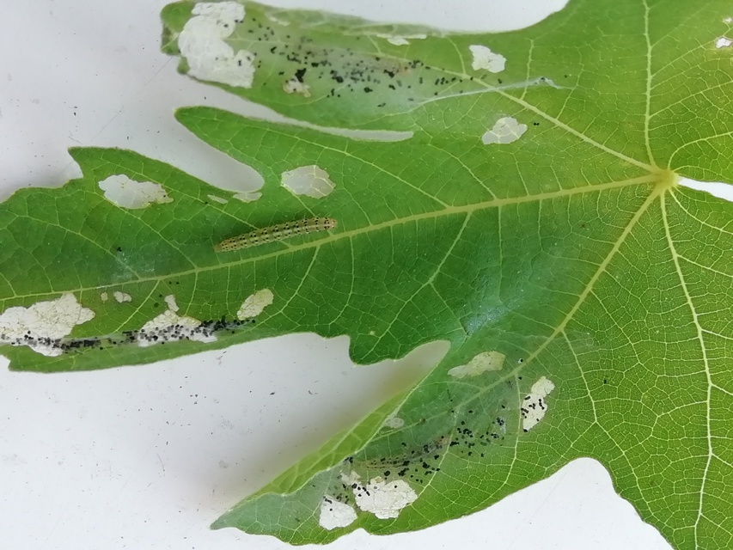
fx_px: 974
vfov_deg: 31.5
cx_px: 366
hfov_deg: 41.2
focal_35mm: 46
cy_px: 275
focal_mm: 3.46
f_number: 2.2
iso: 100
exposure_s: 1/100
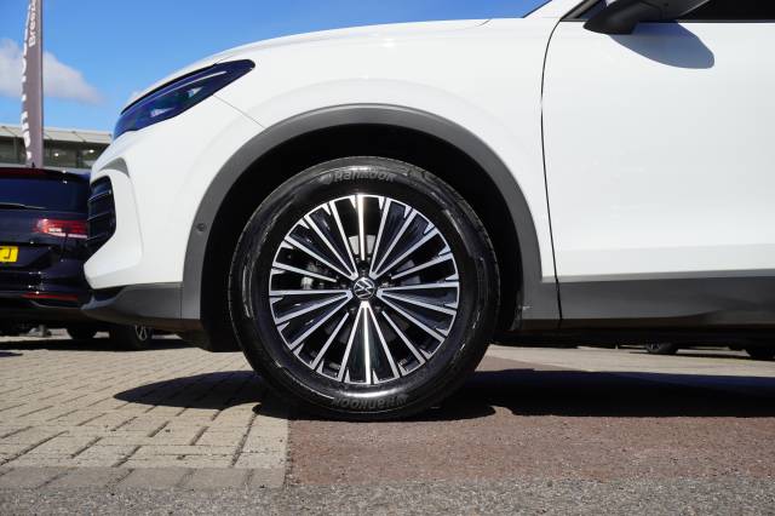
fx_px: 807
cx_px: 388
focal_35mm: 38
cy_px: 258
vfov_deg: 35.5
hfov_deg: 51.3
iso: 100
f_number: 6.3
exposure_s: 1/320
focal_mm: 25
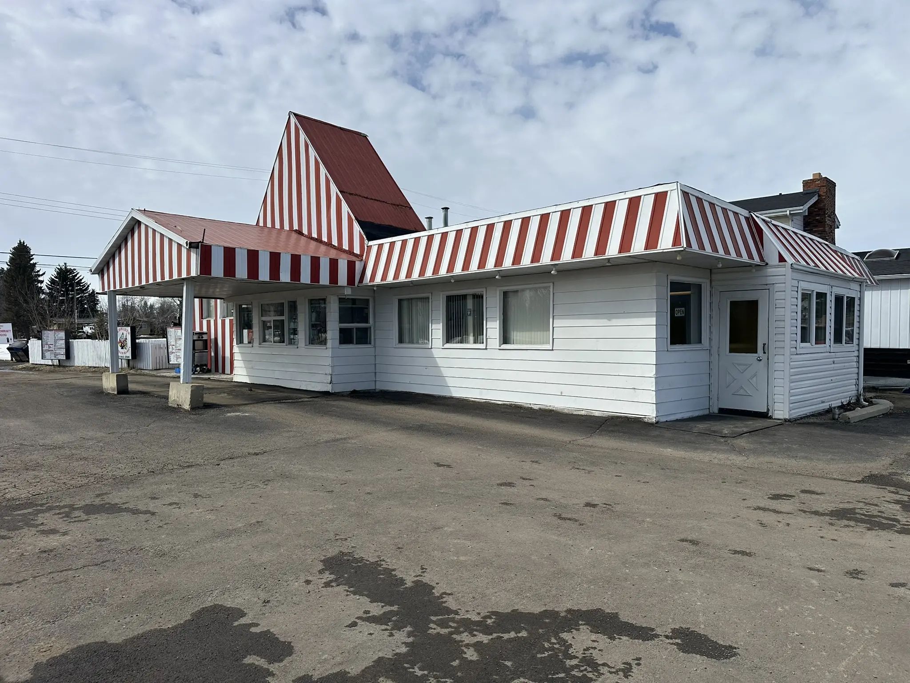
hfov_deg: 71.6
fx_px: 631
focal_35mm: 24
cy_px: 342
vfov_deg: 56.8
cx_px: 455
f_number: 1.78
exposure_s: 1/8929
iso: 80
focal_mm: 6.86
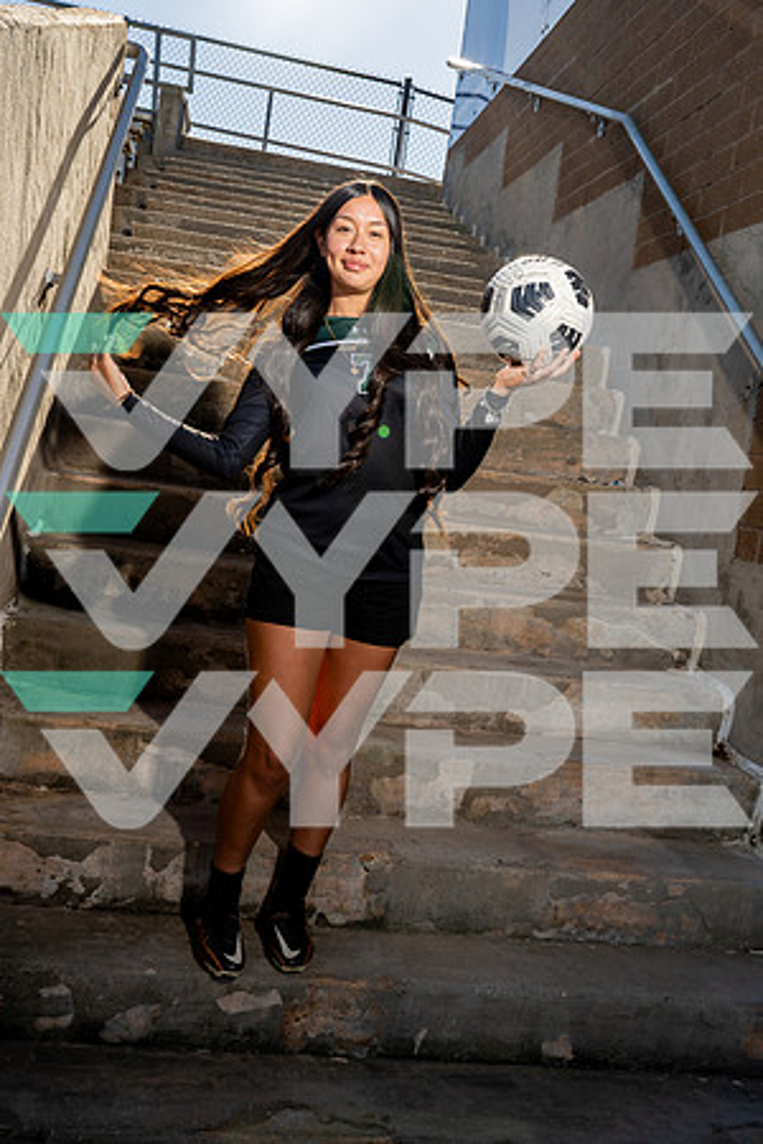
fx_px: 1113
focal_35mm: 35
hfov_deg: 37.9
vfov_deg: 54.4
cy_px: 572
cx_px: 382
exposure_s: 1/250
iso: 100
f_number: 8
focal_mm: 35
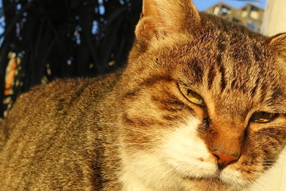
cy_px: 183
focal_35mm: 63
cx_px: 166
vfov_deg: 21.0
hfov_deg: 31.8
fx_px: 500
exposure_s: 1/500
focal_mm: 8.8
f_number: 4
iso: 125
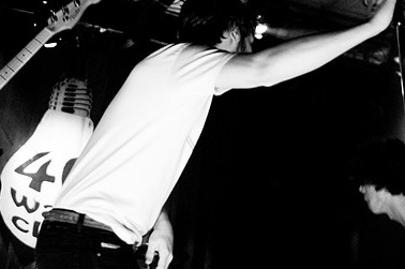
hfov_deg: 29.3
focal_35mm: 69
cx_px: 193
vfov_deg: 19.6
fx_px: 775
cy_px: 94
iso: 800
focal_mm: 30
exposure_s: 1/100
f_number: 1.6
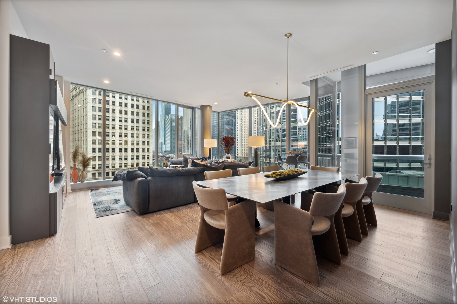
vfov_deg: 81.1
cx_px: 228
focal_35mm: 14
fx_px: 178
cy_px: 152
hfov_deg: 104.3
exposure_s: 1/5
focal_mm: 14
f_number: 9
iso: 100
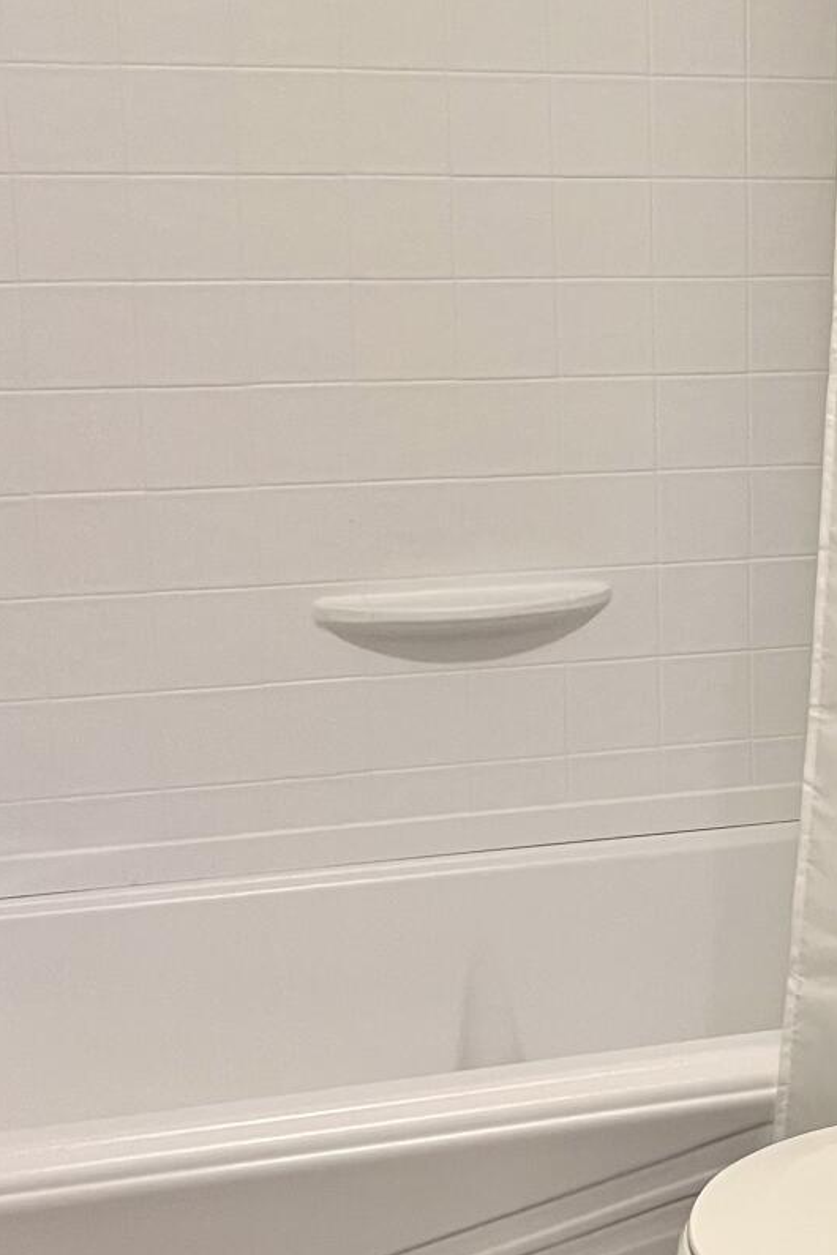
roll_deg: -1.6
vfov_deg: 29.7
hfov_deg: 19.0
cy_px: 616
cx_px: 978
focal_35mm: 68
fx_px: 2371
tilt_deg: -11.9
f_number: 1.5
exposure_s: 1/60
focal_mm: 5.7
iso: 160
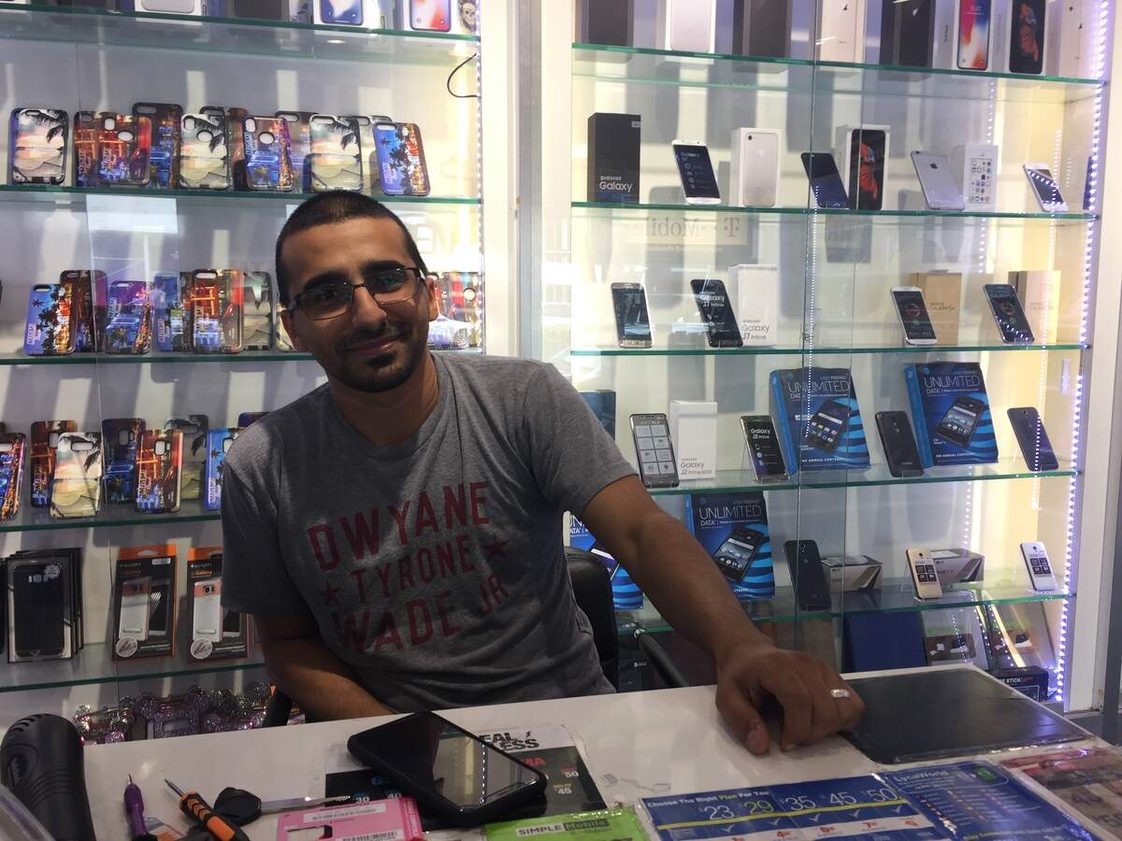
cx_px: 561
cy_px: 420
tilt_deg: -7.4
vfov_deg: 48.2
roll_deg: +0.1
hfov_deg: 61.7
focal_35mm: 29
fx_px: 940
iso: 32
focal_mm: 4.15
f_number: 2.2
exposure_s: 1/60
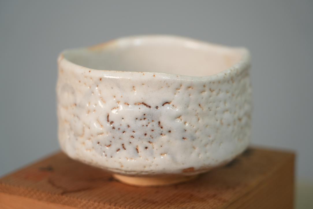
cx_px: 156
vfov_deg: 13.0
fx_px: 913
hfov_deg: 19.5
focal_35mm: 105
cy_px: 104
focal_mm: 105
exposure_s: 1/125
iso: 640
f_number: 4
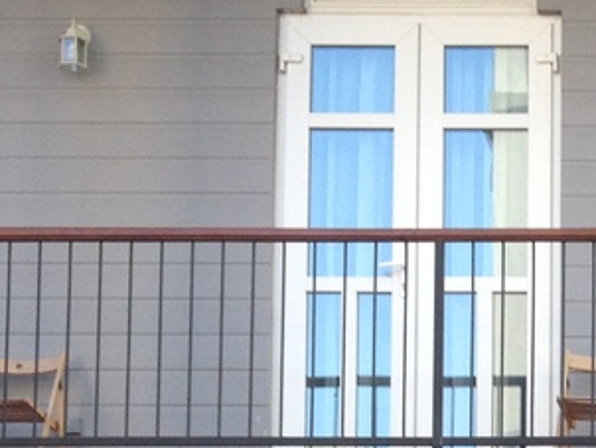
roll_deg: +0.7
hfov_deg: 13.4
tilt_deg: +2.7
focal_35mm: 139
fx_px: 2395
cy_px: 726
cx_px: 898
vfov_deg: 10.2
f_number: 2.4
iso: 50
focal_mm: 4.28
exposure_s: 1/120
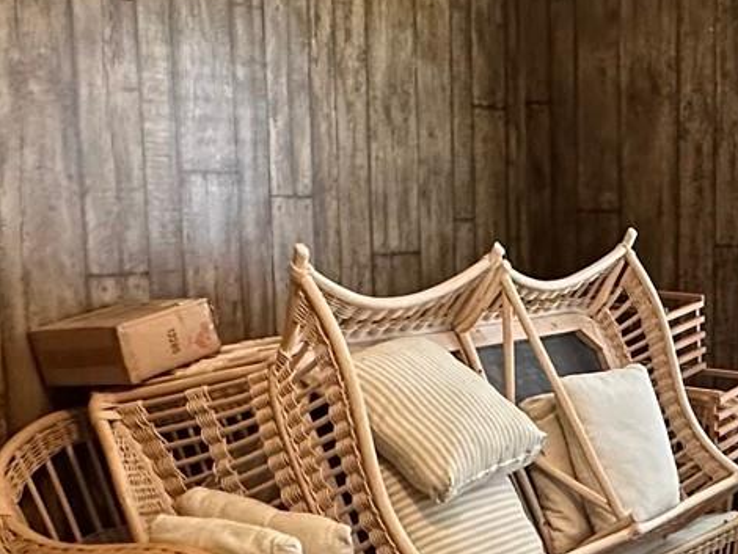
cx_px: 727
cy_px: 381
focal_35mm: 61
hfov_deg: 29.7
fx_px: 1301
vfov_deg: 23.9
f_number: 2.2
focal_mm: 2.22
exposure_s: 1/60
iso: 500
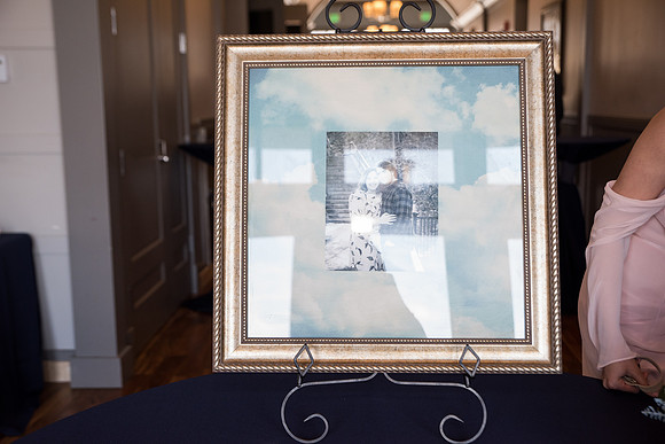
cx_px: 332
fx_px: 831
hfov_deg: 43.6
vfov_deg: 29.9
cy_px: 222
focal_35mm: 45
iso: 1250
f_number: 3.5
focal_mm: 45
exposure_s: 1/160
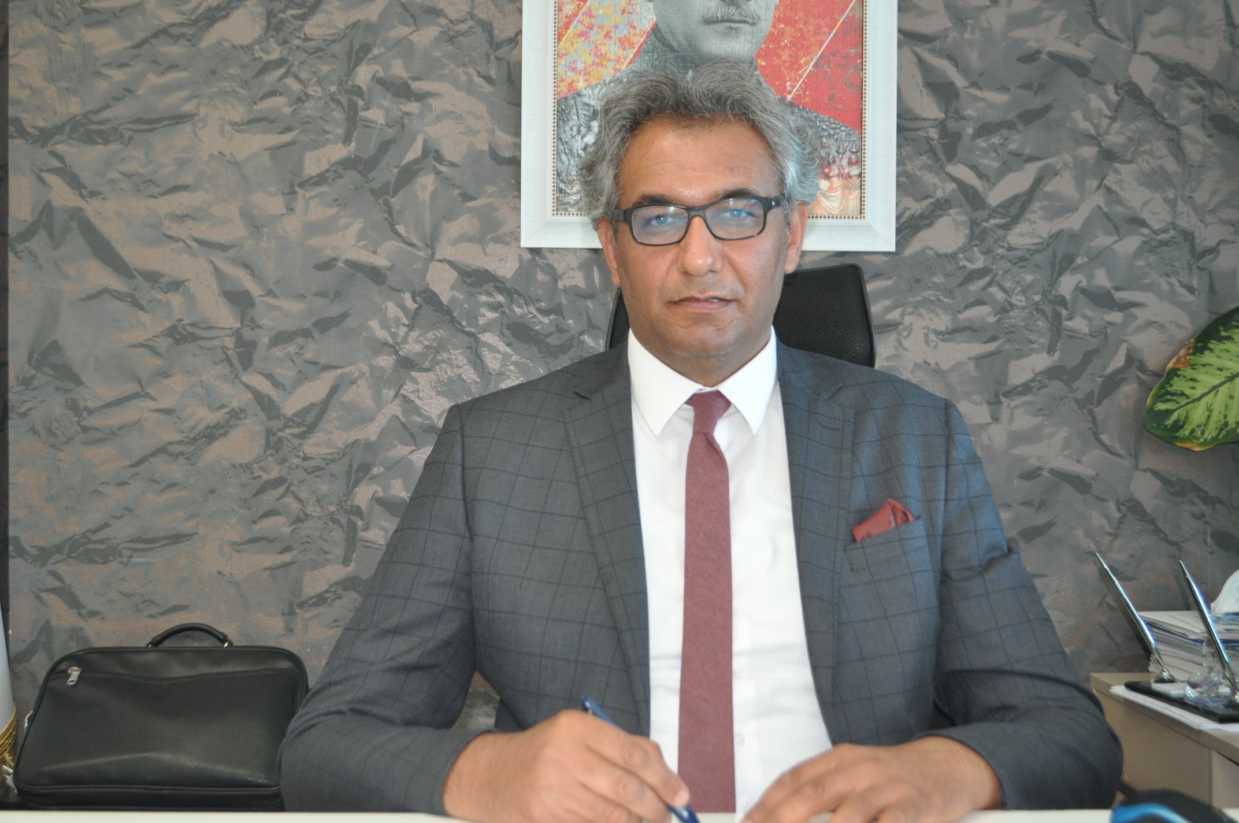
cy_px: 412
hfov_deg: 41.2
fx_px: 1650
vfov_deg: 28.0
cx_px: 620
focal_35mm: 48
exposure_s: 1/60
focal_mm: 32
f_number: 4.8
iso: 800
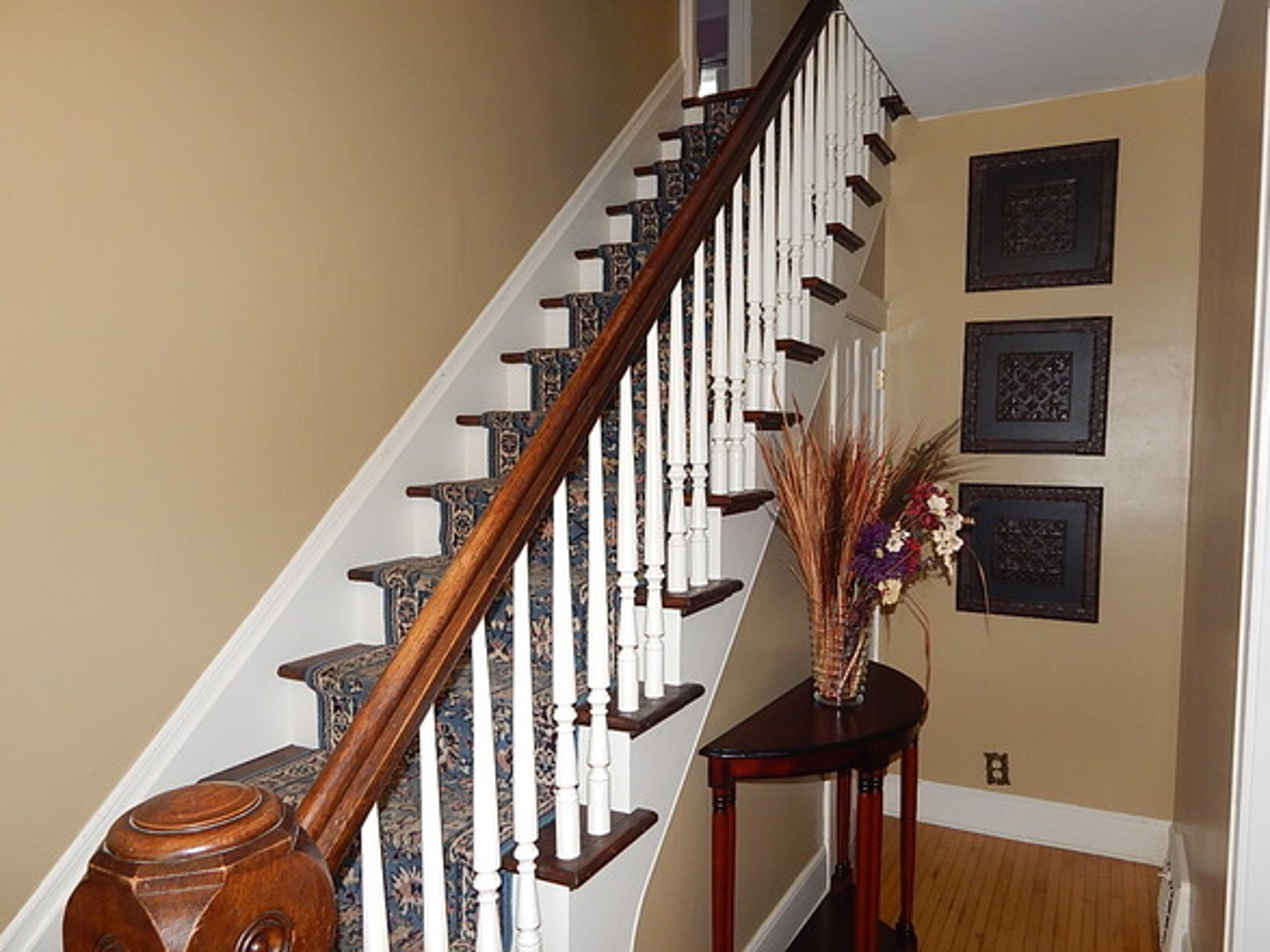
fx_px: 880
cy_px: 517
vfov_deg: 56.7
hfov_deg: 71.6
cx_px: 651
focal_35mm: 24
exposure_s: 1/30
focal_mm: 4
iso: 200
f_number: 3
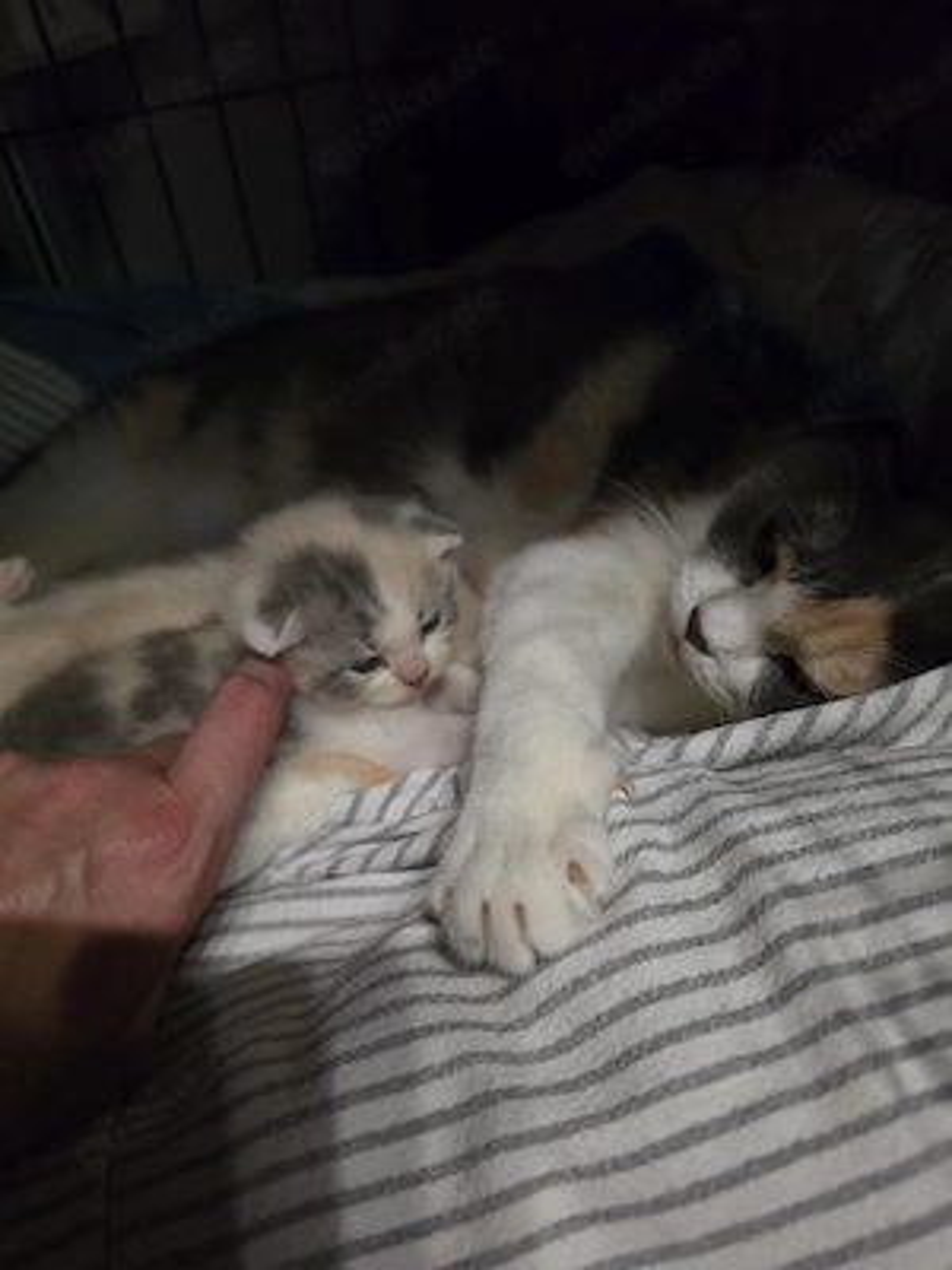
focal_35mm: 23
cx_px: 476
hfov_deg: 58.9
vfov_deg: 73.9
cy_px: 635
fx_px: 843
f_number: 1.4
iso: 1000
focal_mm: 6.5
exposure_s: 1/50.3
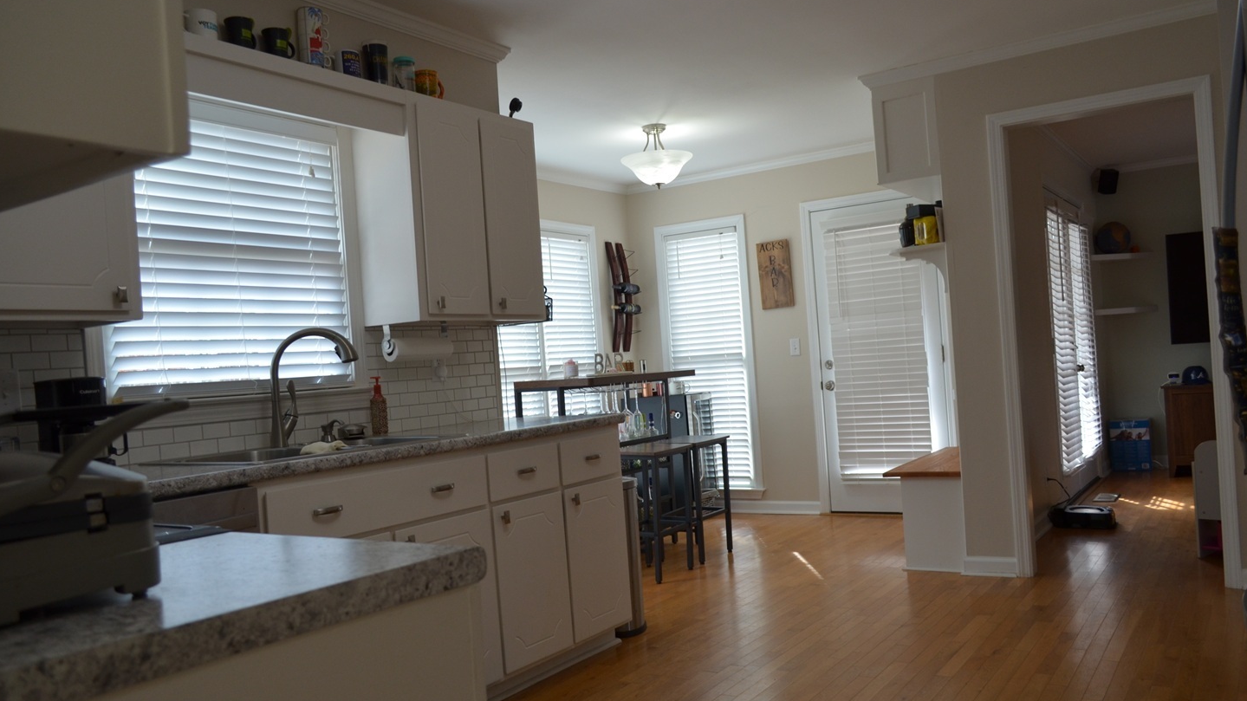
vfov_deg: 40.2
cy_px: 370
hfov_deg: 66.1
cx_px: 622
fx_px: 959
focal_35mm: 29
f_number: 3.5
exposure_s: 1/80
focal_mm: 18
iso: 400
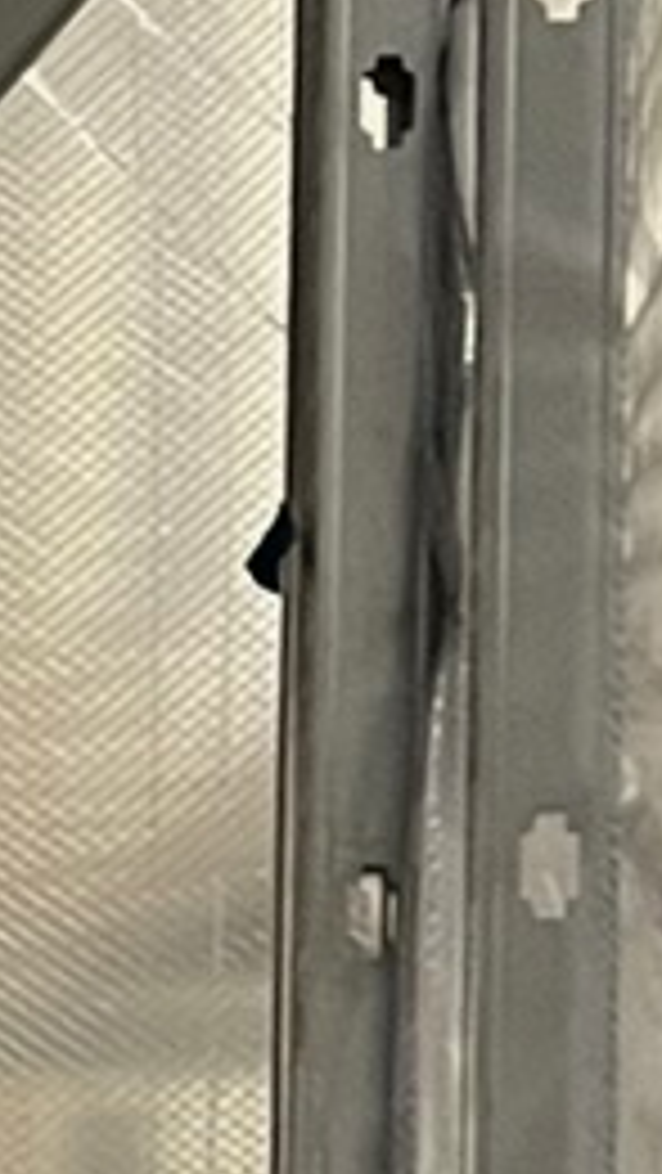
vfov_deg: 9.7
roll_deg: -0.1
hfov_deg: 4.9
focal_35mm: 222
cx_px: -2063
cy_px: 1044
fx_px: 6921
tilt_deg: +1.8
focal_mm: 5.7
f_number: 1.5
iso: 640
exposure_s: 1/40
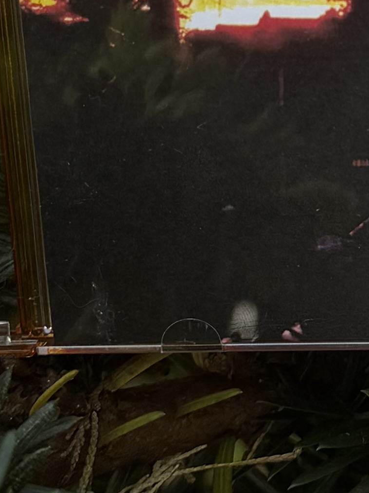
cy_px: -109
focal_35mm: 87
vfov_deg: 20.9
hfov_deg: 16.2
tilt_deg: -63.5
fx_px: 1237
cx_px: 460
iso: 80
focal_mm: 6.76
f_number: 1.78
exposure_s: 1/1032
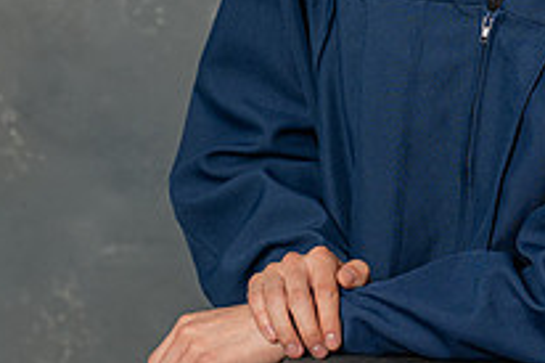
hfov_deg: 9.2
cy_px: -57
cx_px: 482
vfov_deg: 6.1
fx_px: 3388
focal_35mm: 224
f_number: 4
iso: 200
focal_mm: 60
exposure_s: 1/200
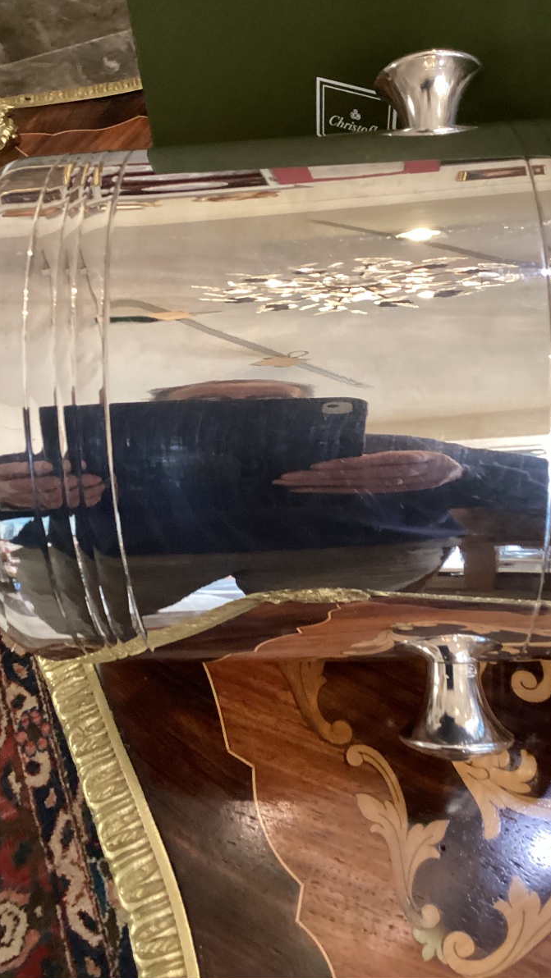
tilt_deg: -58.0
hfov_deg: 34.6
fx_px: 883
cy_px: 489
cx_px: 250
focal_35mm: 34
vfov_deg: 58.0
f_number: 2.4
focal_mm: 3.3
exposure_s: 1/40
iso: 320
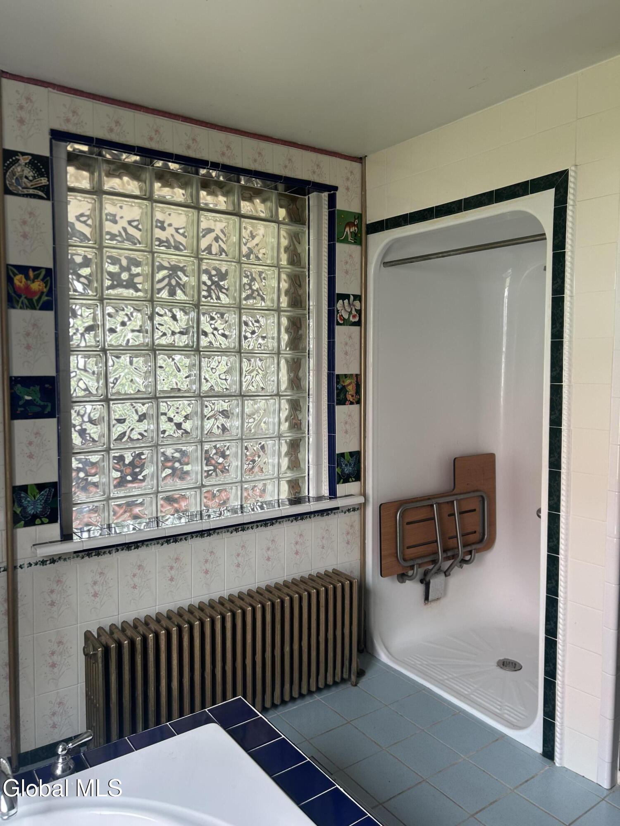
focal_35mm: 26
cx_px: 310
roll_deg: +0.9
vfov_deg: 67.3
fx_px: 621
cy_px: 413
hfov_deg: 53.1
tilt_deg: -3.3
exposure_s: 1/121
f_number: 1.5
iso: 40
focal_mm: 5.7
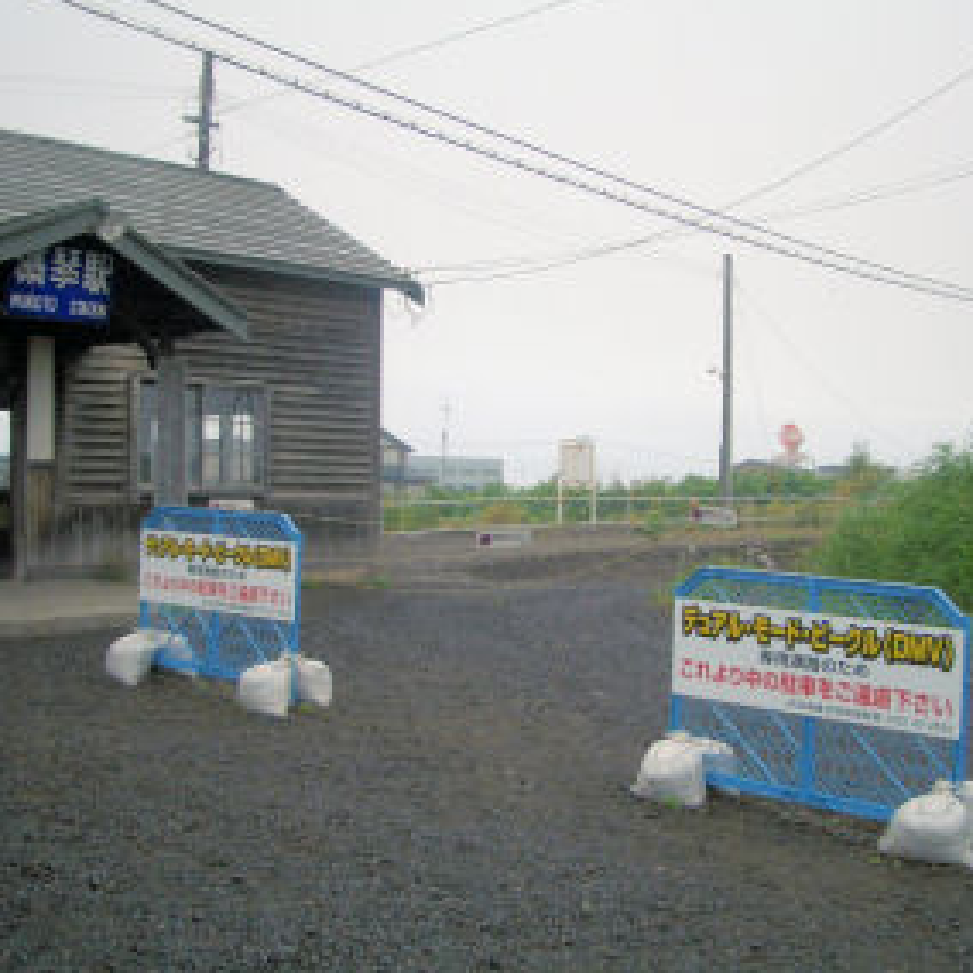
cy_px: 447
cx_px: 504
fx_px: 1463
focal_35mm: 46
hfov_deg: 36.8
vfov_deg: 36.8
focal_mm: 5.8
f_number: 2.6
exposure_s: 1/500
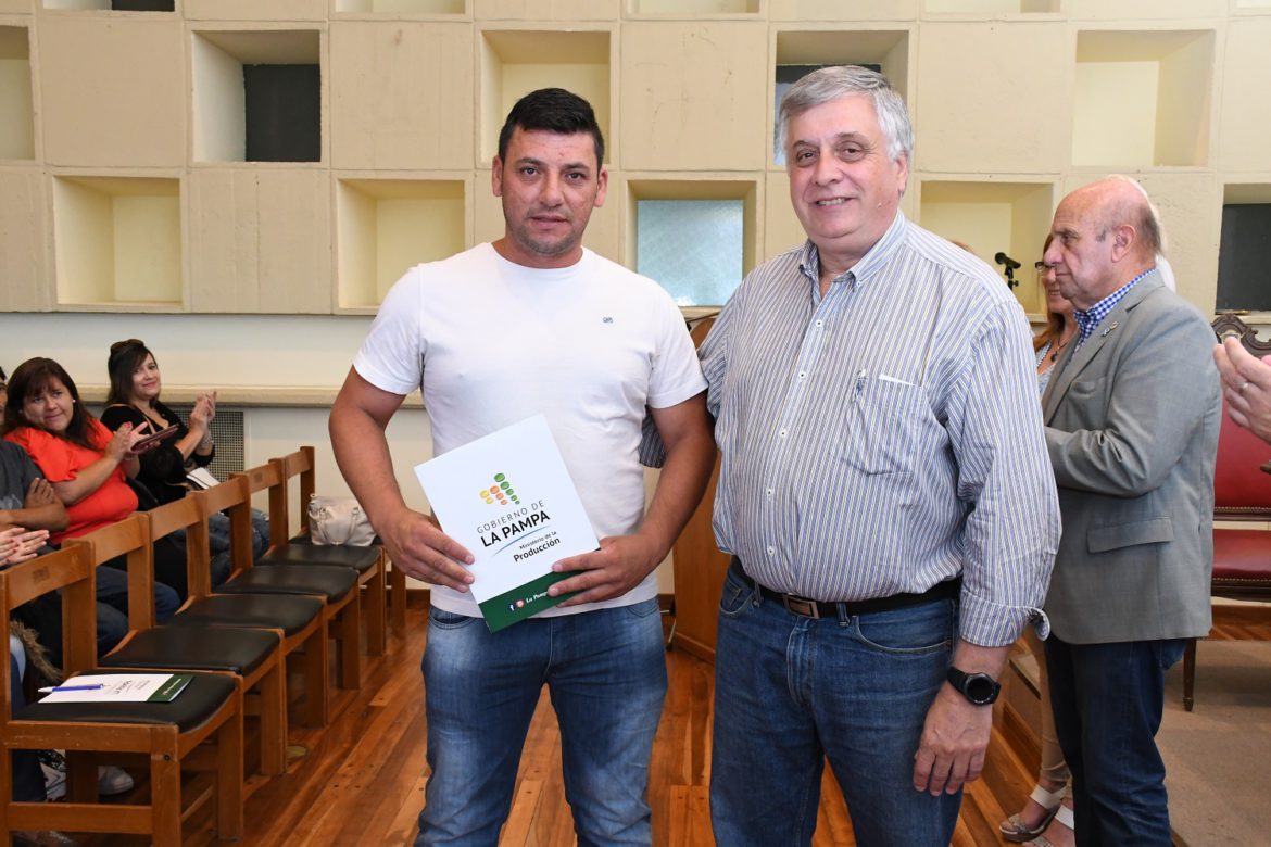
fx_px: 1271
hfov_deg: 53.1
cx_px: 636
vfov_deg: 36.9
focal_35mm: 36
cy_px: 424
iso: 3200
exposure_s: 1/200
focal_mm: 24
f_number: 8
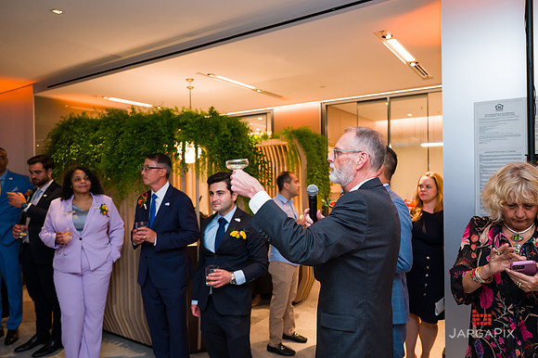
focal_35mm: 26
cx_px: 269
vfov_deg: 49.3
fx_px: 390
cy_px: 179
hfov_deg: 69.1
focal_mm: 25.5
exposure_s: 1/160
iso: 800
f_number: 3.2
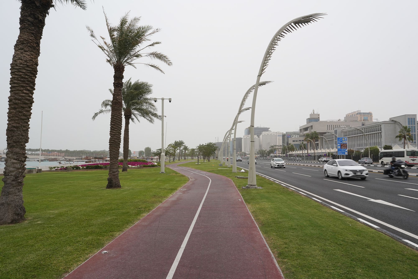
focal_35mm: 24
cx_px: 209
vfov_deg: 53.1
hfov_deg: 73.7
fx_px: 279
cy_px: 140
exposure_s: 1/100
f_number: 16
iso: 400
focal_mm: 24
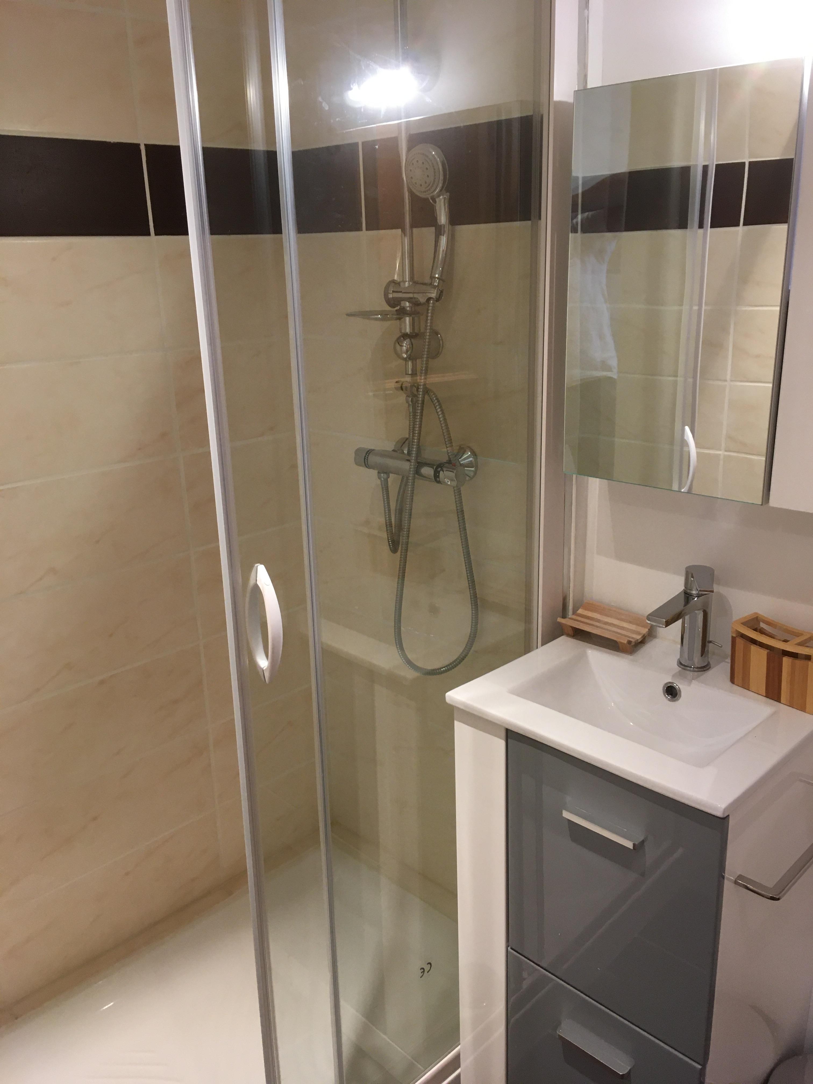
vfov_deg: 61.7
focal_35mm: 29
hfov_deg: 48.2
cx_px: 406
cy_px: 542
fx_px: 908
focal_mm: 4.15
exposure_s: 1/33
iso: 125
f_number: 2.2
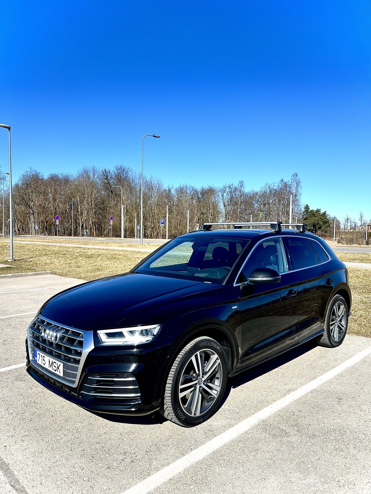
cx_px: 186
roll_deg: -1.3
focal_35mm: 26
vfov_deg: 67.3
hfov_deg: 53.1
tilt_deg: -2.8
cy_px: 247
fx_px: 372
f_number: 1.5
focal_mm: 5.7
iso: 50
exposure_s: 1/4274
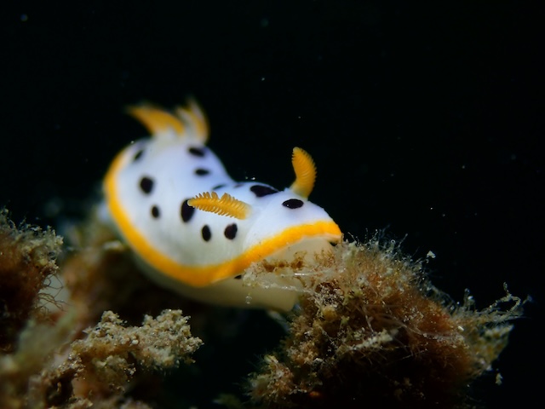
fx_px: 1291
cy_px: 204
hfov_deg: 23.8
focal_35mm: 82
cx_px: 272
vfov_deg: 18.0
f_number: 4.3
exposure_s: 1/320
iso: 200
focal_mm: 14.62
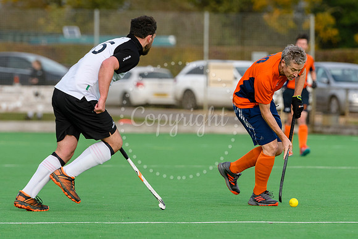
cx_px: 235
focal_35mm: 450
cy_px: 103
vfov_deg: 3.1
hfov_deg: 4.6
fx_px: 4478
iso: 500
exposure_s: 1/2000
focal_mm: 200
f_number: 4
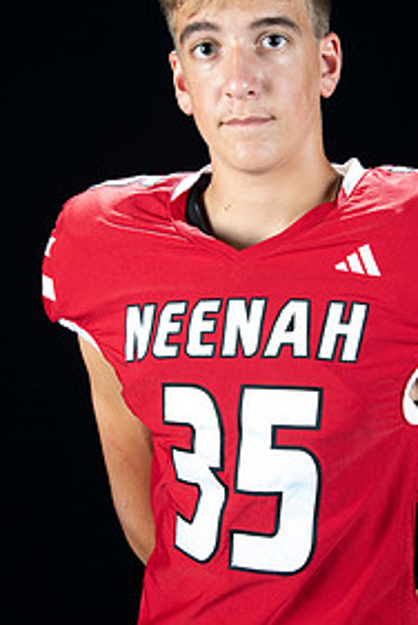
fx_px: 1390
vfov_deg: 25.3
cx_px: 247
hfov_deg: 17.1
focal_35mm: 80
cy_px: 327
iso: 320
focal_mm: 50
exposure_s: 1/160
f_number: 9
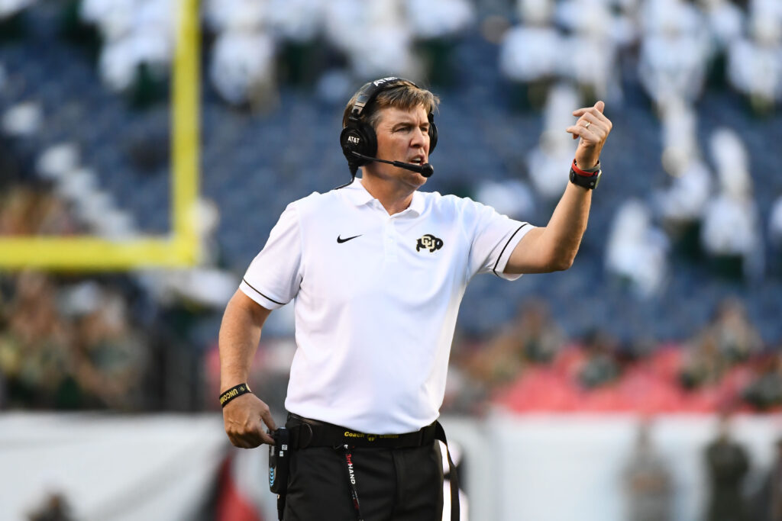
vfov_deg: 2.3
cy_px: 260
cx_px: 391
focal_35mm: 600
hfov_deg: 3.4
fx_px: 13034
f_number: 4
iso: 3200
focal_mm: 400
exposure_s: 1/2500
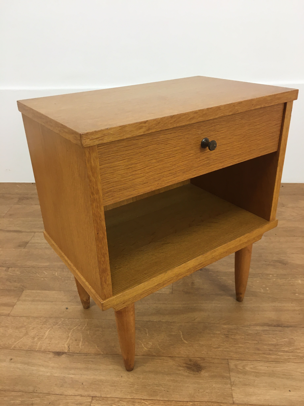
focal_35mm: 29
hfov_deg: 48.2
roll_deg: +1.0
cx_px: 152
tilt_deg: -29.2
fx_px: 340
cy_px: 203
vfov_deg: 61.7
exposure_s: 1/33
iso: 40
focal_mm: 4.15
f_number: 2.2
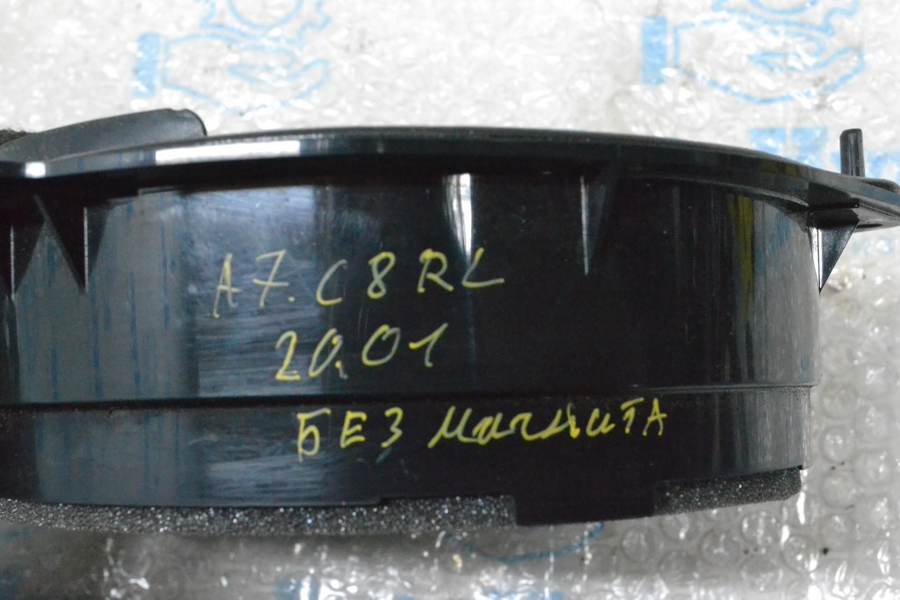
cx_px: 450
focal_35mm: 51
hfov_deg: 38.9
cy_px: 300
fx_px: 1275
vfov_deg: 26.5
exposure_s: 1/125
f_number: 10
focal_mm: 34
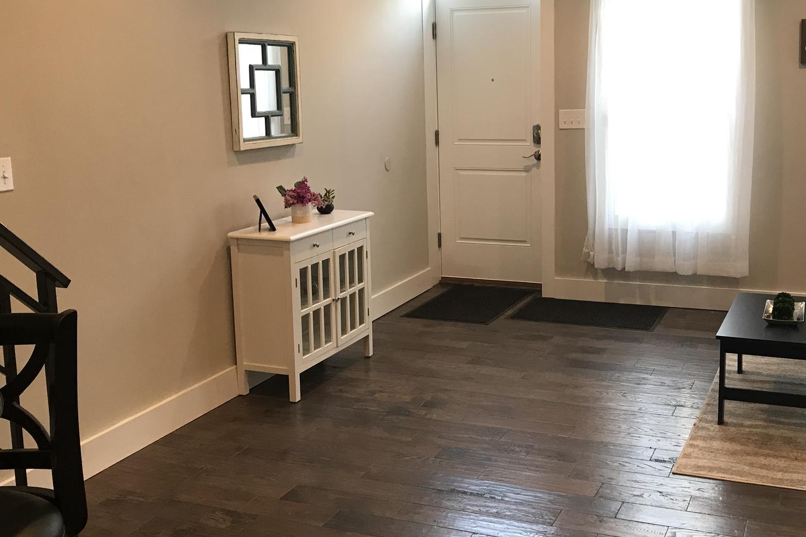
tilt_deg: -8.6
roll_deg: +1.1
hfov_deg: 47.1
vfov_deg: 32.6
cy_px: 235
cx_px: 482
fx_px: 918
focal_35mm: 41
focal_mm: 3.99
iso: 40
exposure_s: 1/20
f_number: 1.8
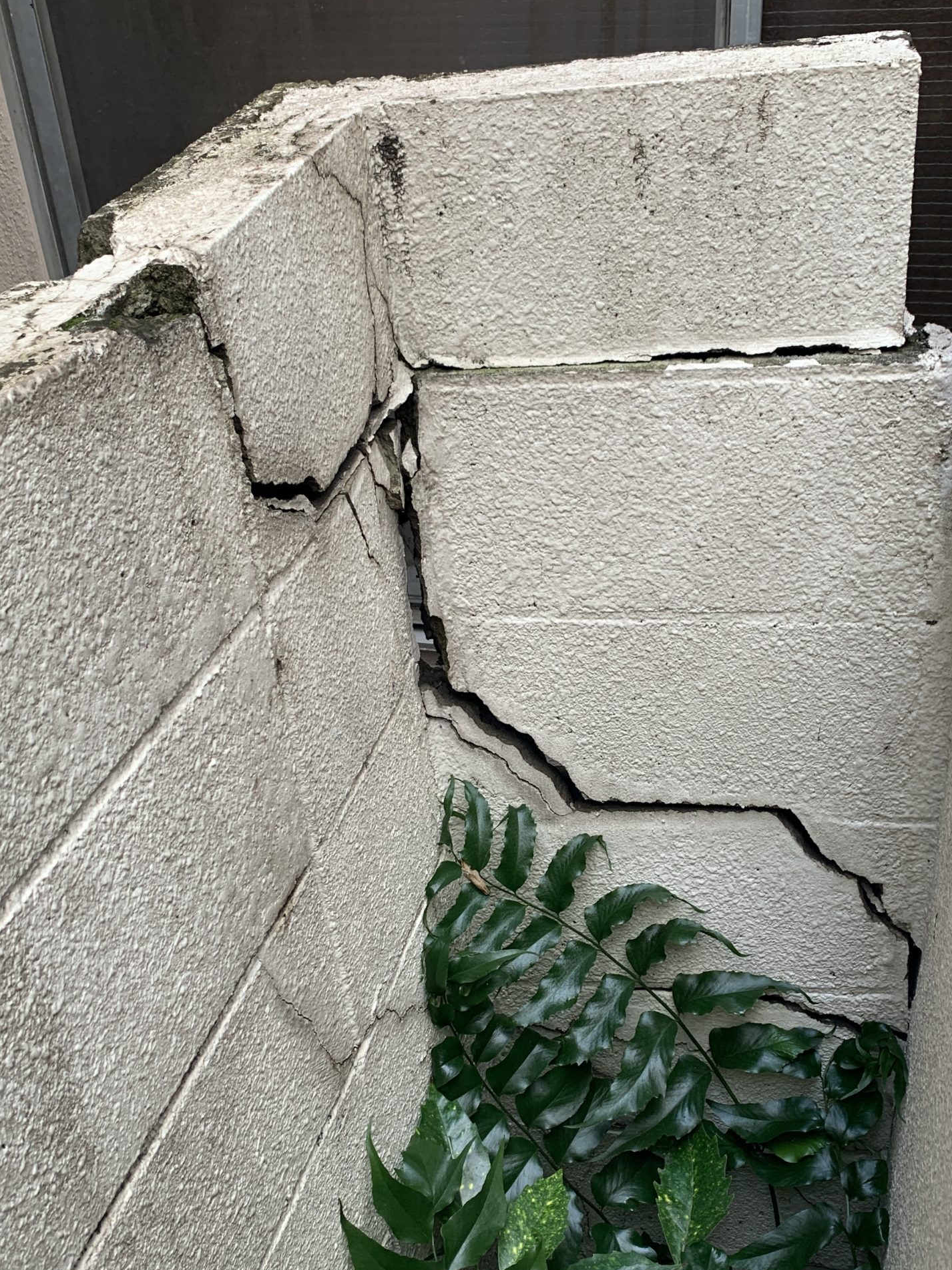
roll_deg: +3.2
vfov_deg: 52.2
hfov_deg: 40.6
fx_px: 1284
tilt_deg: -31.3
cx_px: 533
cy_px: 777
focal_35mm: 35
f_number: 1.8
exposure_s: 1/121
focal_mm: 4.25
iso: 50
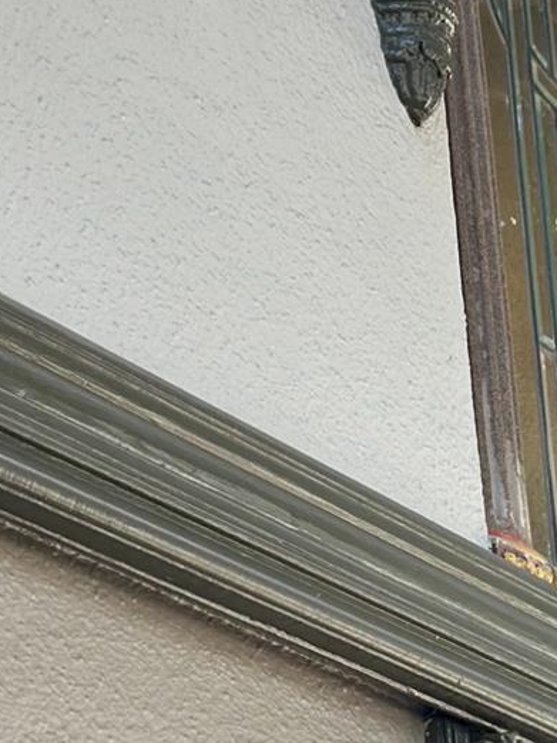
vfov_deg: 14.3
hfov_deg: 10.7
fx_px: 2963
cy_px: 387
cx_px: 449
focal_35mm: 138
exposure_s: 1/141
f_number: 1.78
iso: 100
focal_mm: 6.86
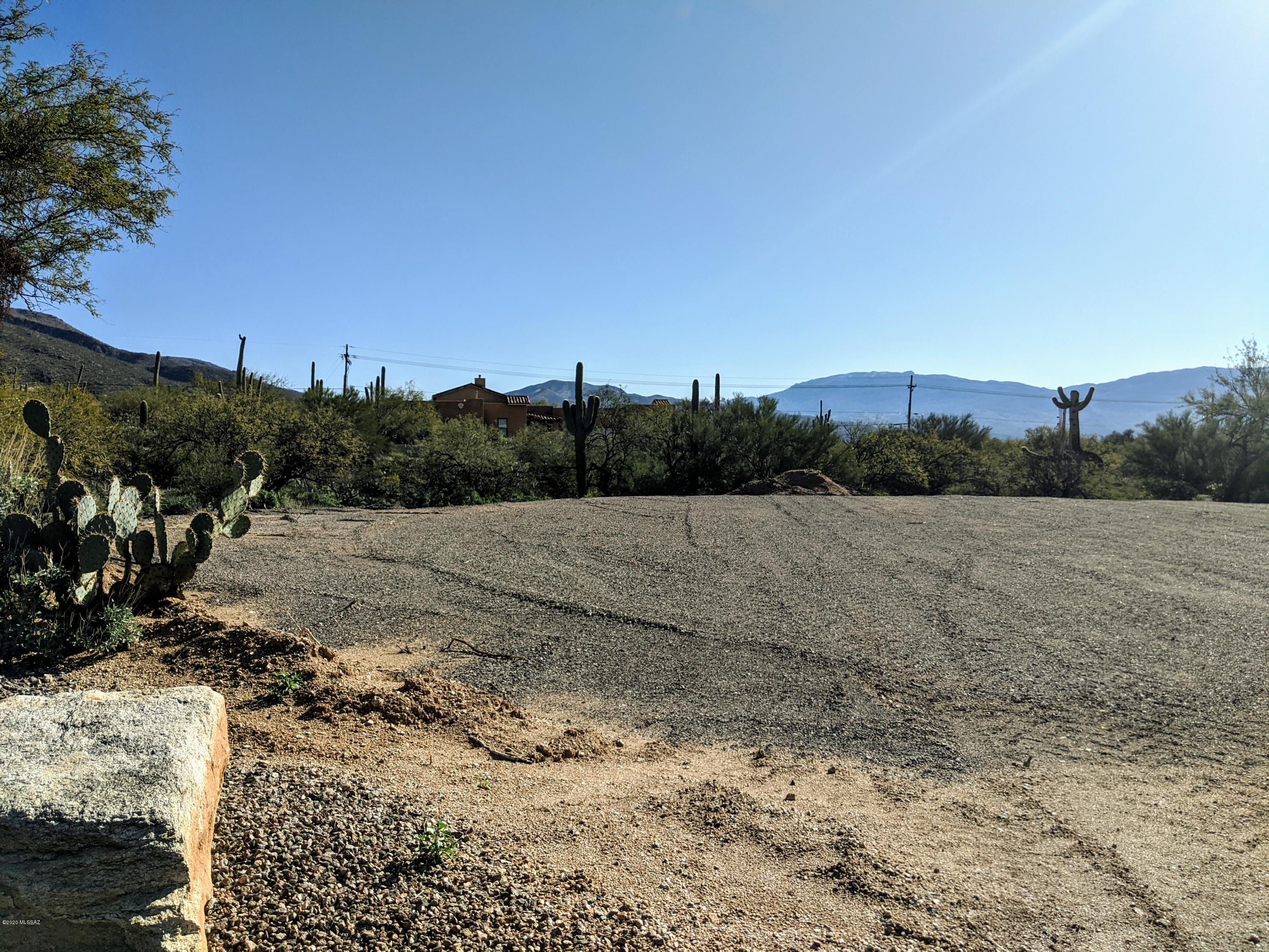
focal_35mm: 27
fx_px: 990
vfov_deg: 51.4
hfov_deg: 65.3
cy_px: 476
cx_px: 634
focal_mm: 4.44
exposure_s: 1/4673
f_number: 1.8
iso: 46
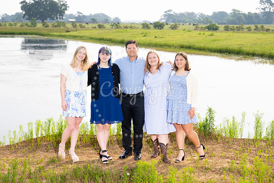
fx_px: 693
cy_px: 92
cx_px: 137
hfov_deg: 22.4
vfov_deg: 15.0
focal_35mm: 91
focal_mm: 91
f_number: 7.1
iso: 320
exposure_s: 1/200
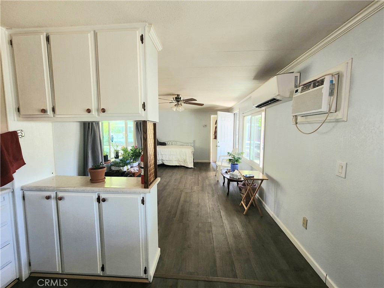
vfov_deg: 89.9
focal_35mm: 13
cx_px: 192
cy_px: 144
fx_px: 144
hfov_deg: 106.2
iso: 200
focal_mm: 2.2
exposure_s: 1/60.2
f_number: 2.2
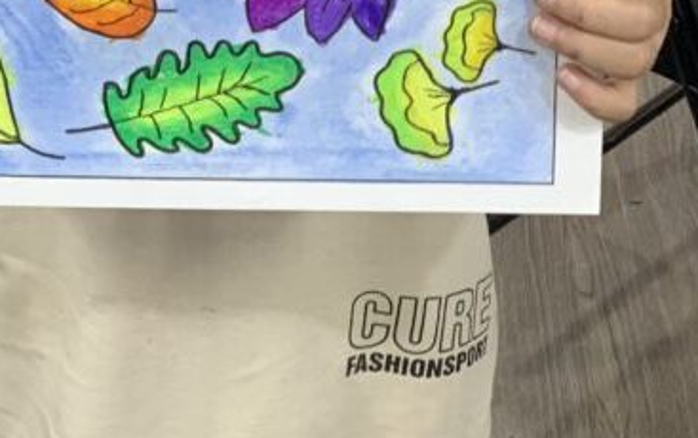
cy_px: -371
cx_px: 247
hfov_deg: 13.9
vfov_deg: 8.4
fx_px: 2856
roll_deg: -1.0
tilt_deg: -22.8
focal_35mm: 150
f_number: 2.4
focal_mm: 6
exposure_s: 1/60
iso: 125
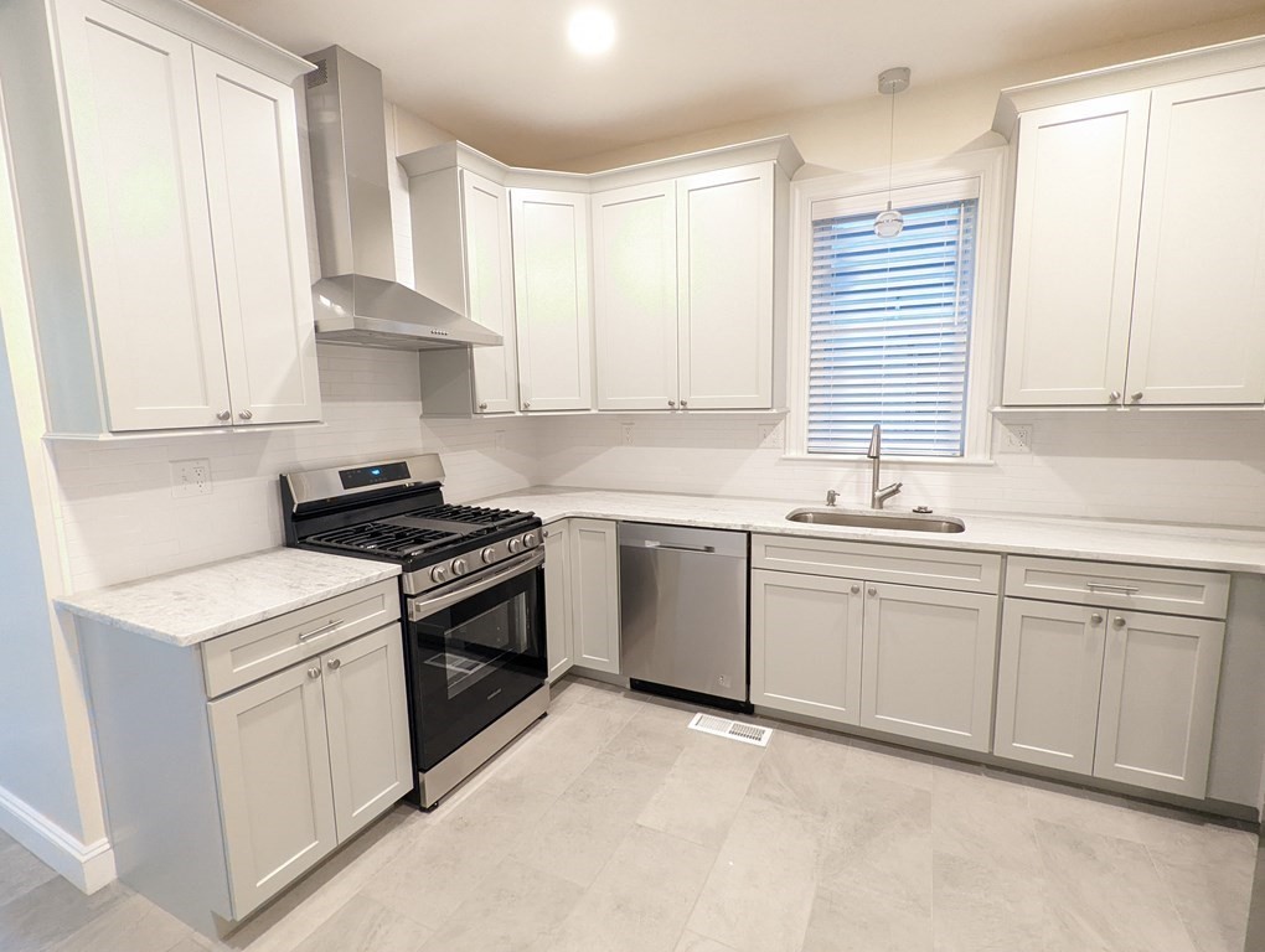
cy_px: 476
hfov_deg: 94.4
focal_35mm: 16
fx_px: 586
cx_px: 632
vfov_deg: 78.2
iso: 715
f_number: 2.2
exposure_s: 1/60
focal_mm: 2.35
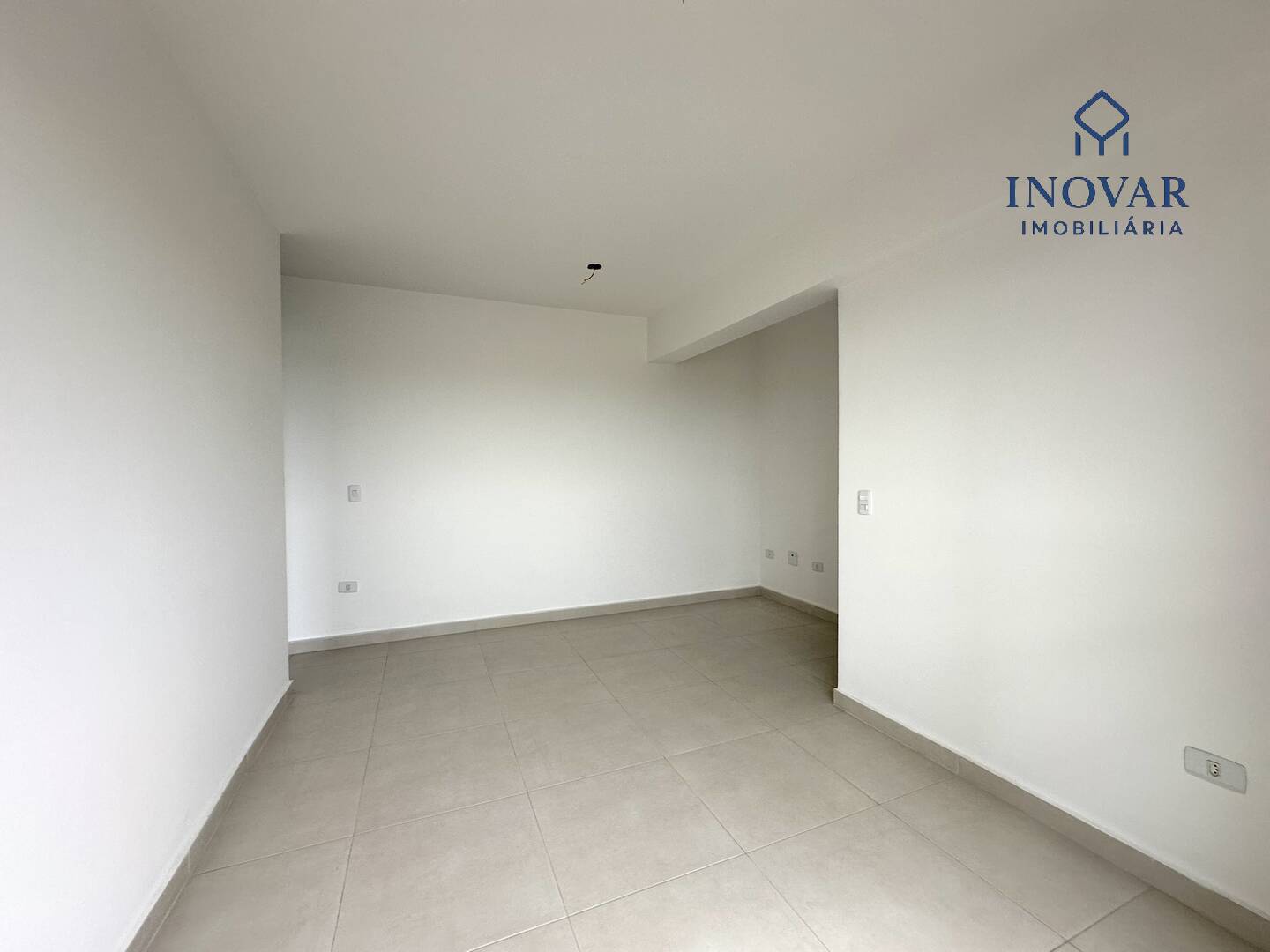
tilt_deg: -2.0
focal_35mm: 14
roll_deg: +0.5
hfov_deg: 102.1
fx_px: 514
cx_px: 635
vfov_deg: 85.7
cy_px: 476
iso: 80
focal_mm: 2.22
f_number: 2.2
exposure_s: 1/99
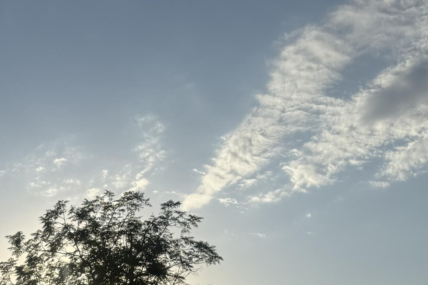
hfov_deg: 30.7
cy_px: 377
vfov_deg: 20.5
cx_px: -12
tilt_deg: +7.8
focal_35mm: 60
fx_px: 713
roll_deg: +0.4
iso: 80
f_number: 1.78
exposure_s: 1/10309
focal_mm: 6.76
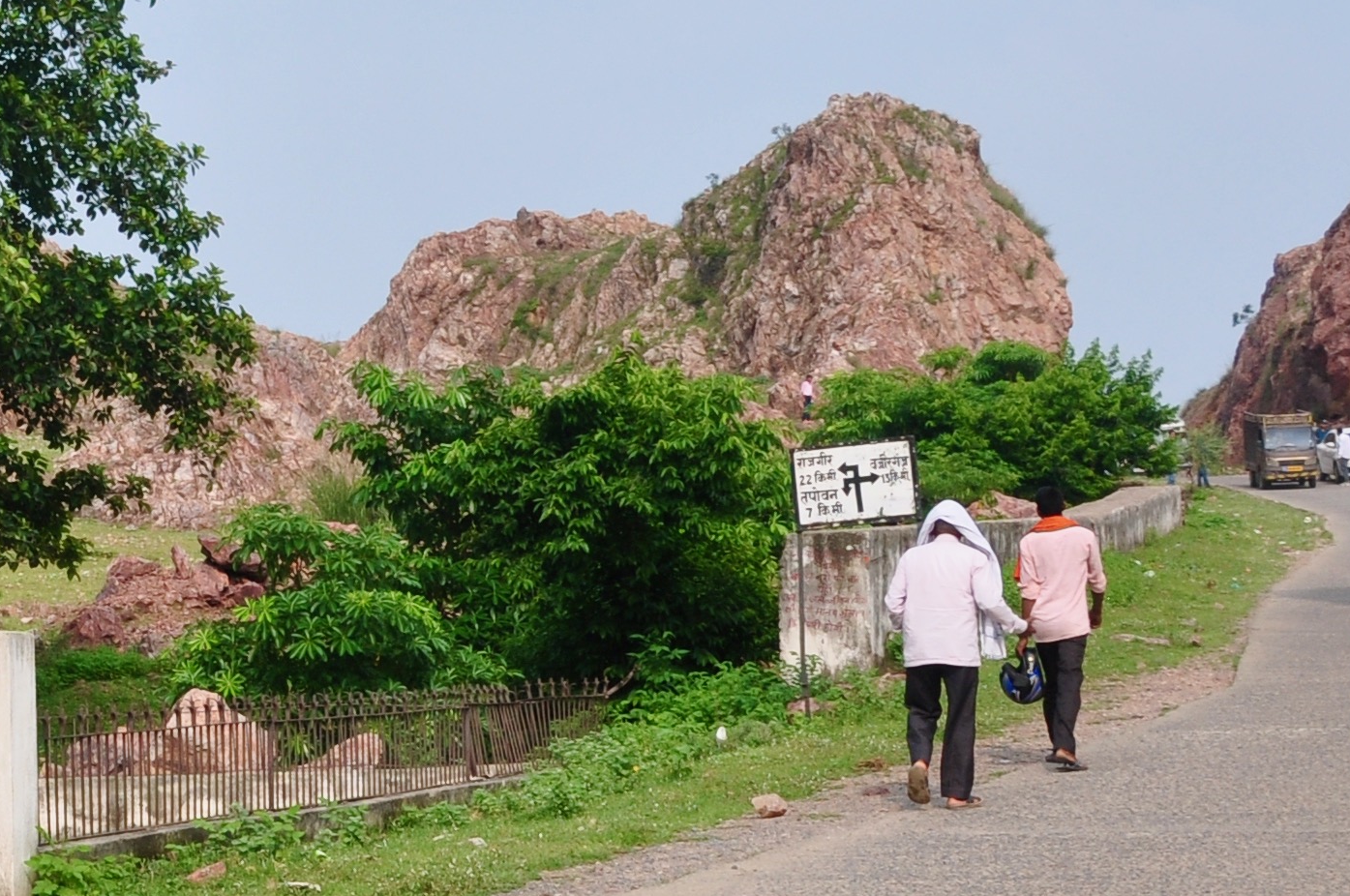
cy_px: 449
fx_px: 3108
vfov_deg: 16.4
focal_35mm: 83
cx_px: -174
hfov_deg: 22.9
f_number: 10
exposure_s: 1/200
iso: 200
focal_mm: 18
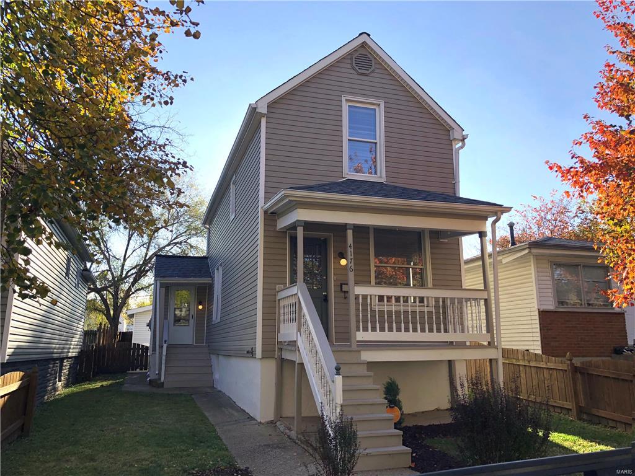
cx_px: 318
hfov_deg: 61.7
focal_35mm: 29
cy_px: 238
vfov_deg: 48.2
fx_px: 532
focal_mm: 3.99
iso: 20
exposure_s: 1/1000
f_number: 1.8
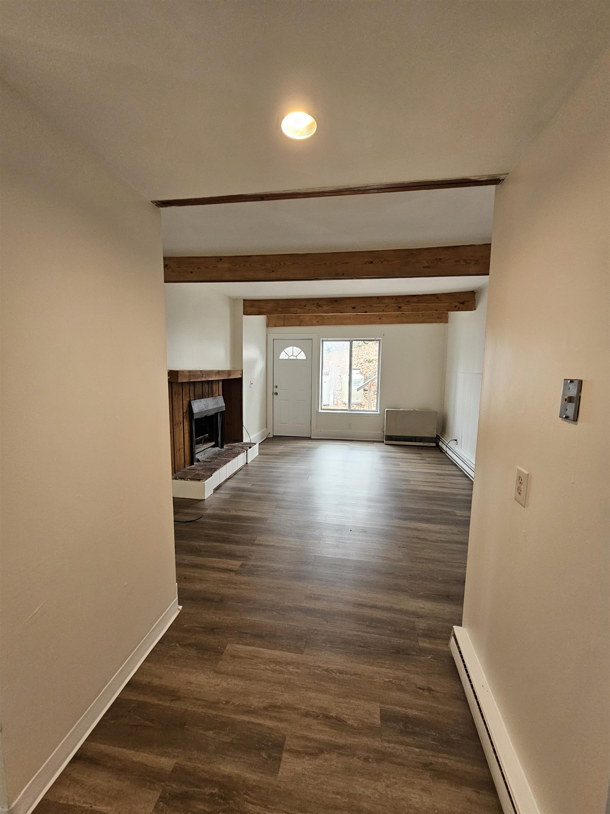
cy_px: 407
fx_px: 305
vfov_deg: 106.2
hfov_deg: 89.9
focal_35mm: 13
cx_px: 305
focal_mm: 2.2
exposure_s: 1/60
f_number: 2.2
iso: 250
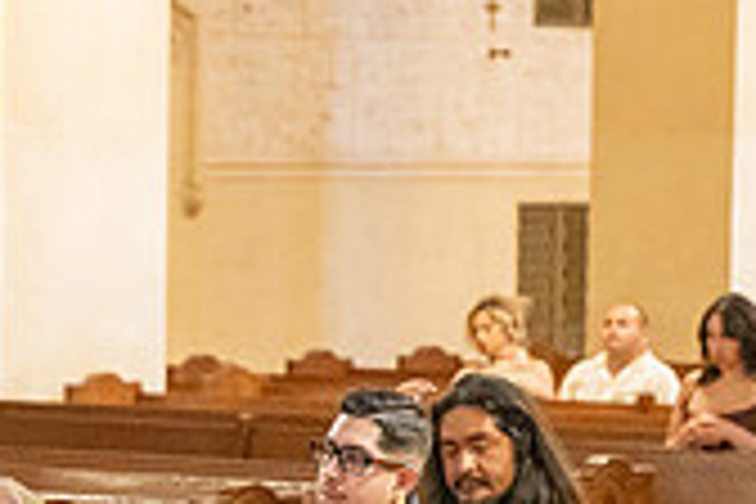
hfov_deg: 8.4
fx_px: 5061
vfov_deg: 5.6
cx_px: -180
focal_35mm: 241
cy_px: 776
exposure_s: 1/160
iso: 2000
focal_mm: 70
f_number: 2.8
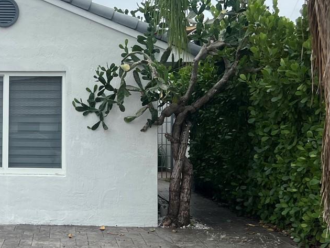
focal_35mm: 66
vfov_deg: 22.3
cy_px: 112
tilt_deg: +3.9
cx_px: -13
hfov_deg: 27.4
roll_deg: -2.1
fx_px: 629
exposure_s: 1/5587
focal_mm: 5.7
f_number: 1.5
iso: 50
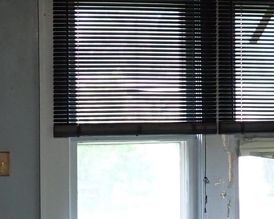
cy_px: 133
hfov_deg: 21.0
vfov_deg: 16.9
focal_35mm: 91
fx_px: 738
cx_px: 110
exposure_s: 1/30
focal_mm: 4.5
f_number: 2
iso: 200
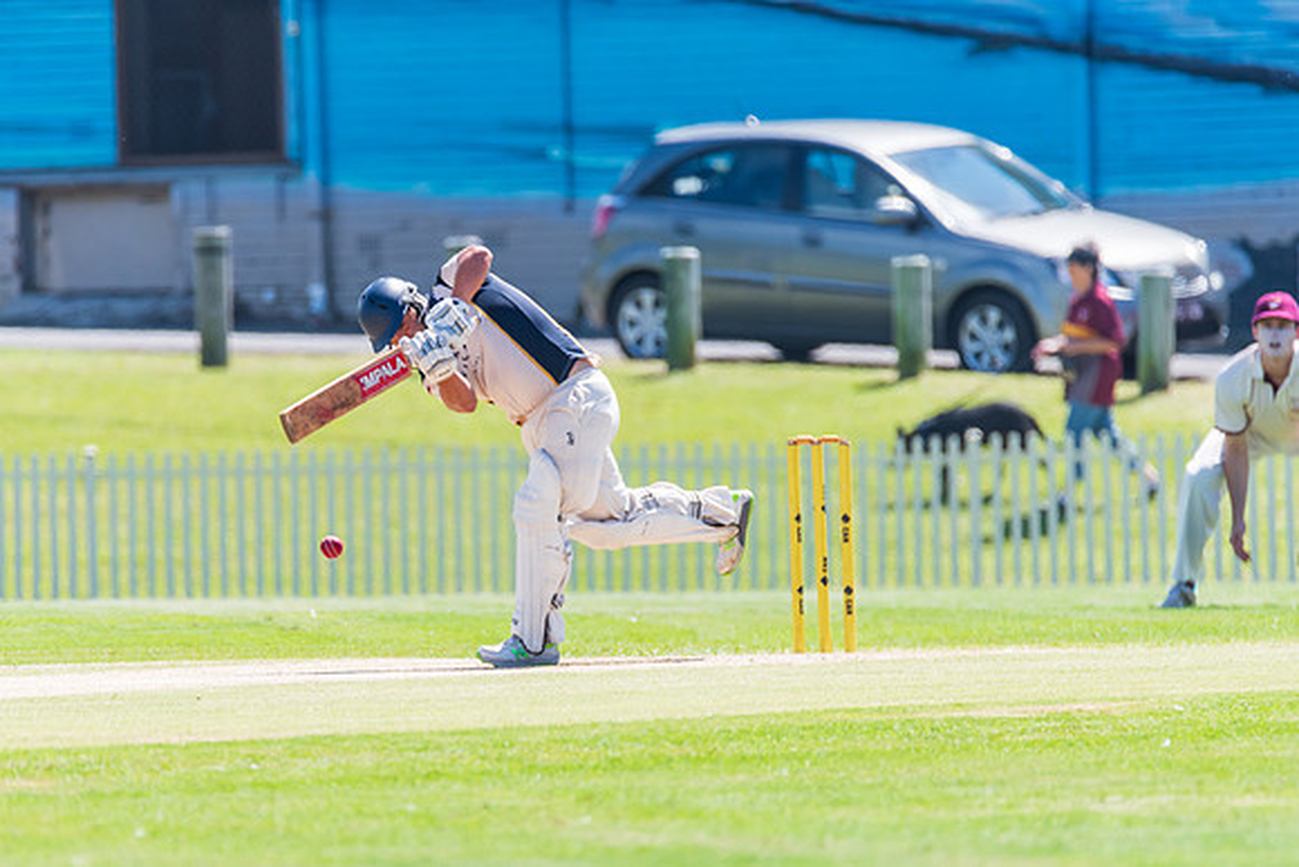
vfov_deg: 1.9
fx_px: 25531
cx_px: 533
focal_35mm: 707
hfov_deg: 2.9
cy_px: 511
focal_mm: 600
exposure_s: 1/1250
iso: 400
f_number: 6.3
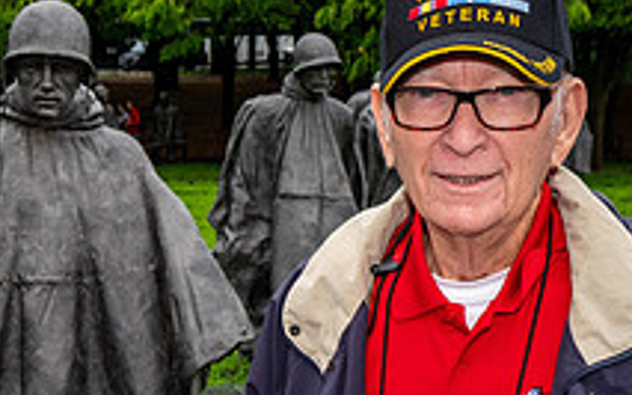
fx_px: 1722
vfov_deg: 13.0
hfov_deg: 20.5
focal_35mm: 100
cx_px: 122
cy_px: 347
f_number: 8
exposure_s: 1/640
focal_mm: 36
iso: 1250
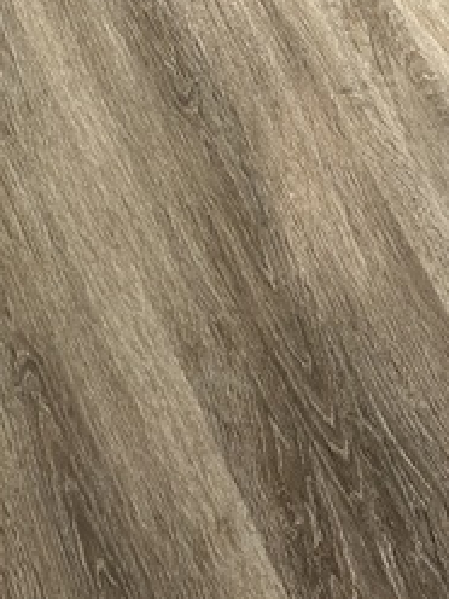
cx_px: 473
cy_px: -182
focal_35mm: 70
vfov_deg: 24.3
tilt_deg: -68.9
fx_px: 1211
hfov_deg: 20.2
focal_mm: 5.7
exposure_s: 1/60
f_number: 1.5
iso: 125
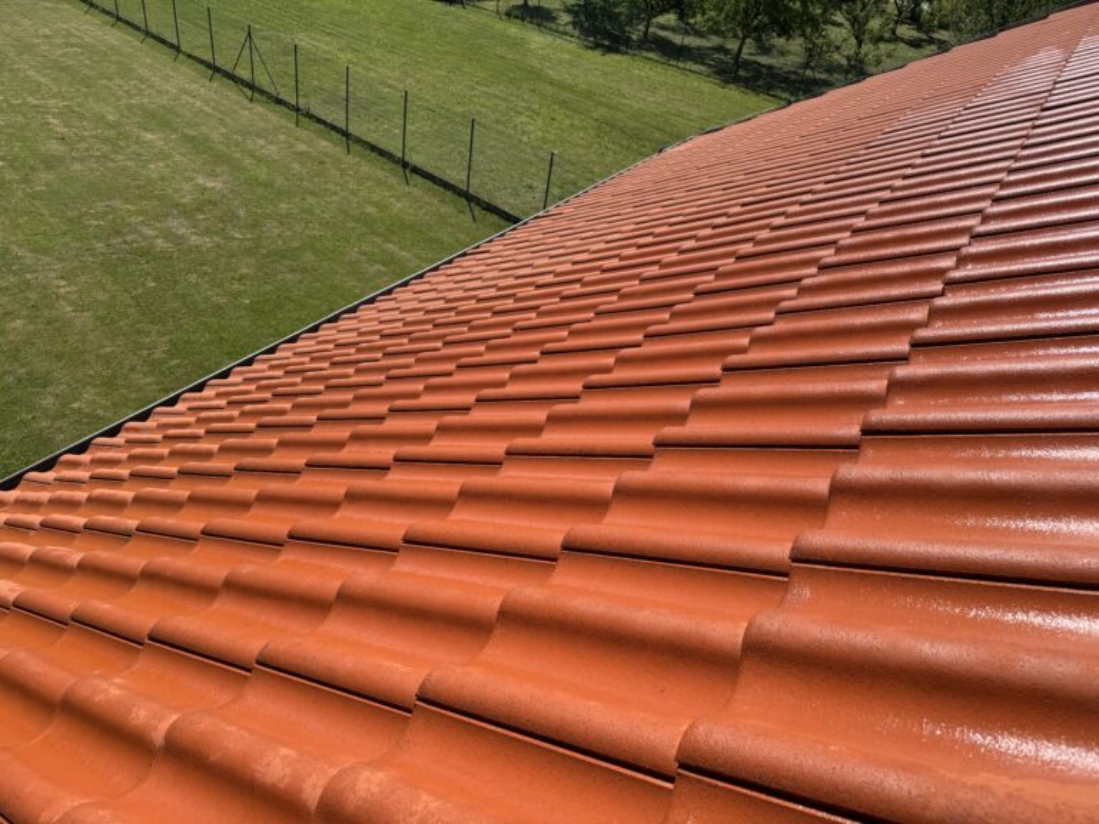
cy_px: 412
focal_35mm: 24
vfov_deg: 56.8
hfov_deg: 71.6
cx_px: 550
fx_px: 762
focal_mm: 6.76
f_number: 1.78
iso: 80
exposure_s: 1/4049
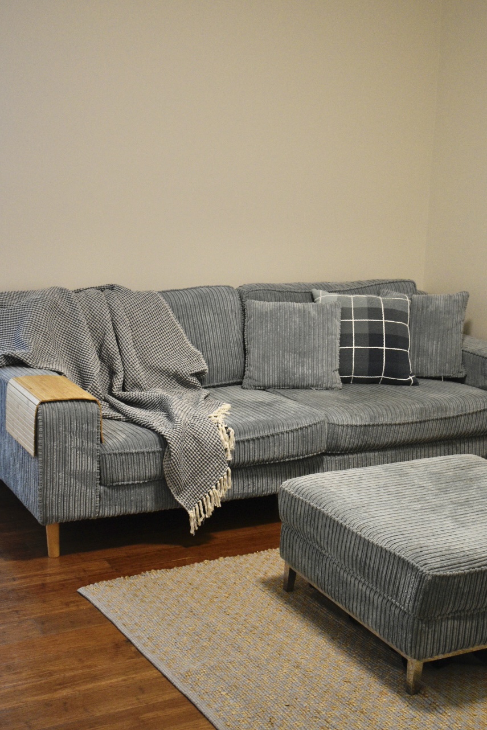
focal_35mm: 40
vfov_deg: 47.9
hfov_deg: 33.0
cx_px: 244
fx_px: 822
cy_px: 365
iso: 1400
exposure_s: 1/60
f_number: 4
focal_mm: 27
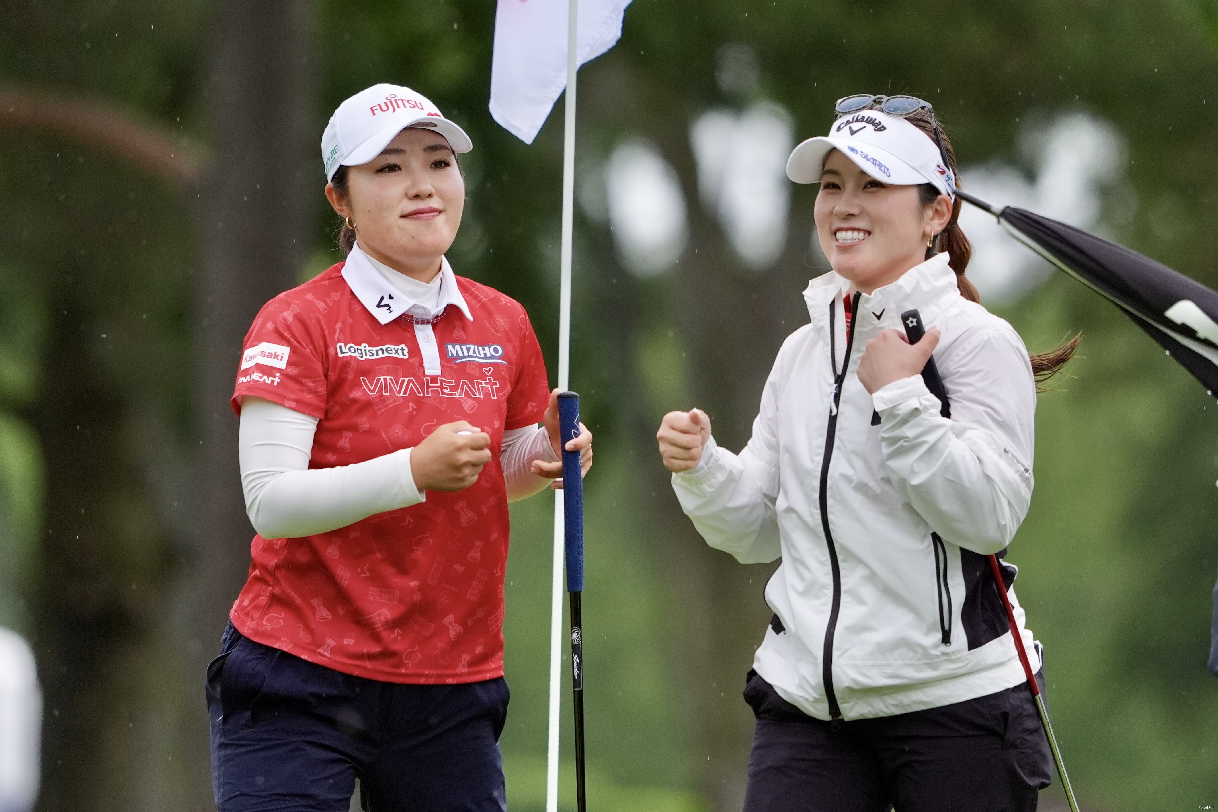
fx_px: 16915
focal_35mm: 500
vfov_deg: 2.7
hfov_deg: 4.1
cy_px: 406
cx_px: 609
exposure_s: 1/800
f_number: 6.3
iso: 1600
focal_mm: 500
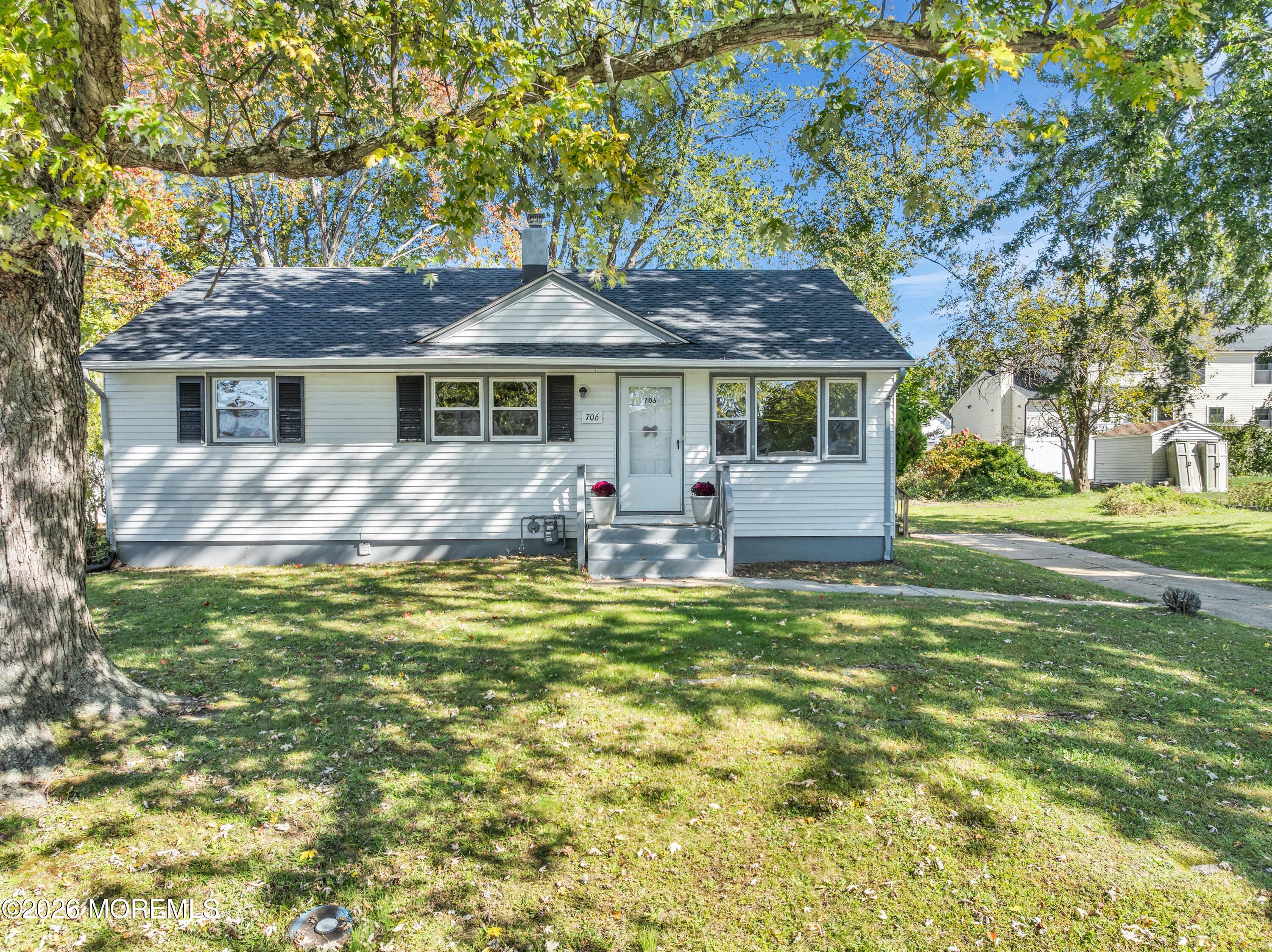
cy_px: 476
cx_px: 636
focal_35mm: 24
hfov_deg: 71.6
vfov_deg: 56.8
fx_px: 881
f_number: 2.8
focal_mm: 12.29
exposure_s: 1/640
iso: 140
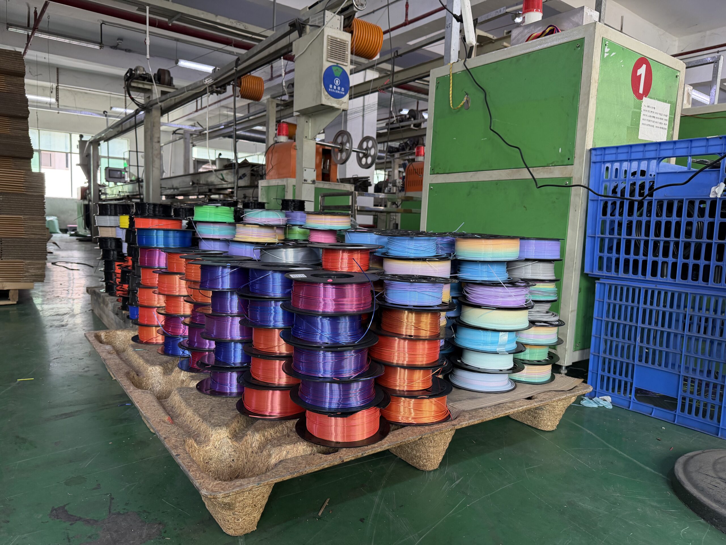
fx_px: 503
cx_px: 363
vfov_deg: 56.8
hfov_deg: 71.6
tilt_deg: -5.7
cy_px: 272
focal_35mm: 24
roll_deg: -2.8
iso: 200
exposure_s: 1/100
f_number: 1.78
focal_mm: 6.76
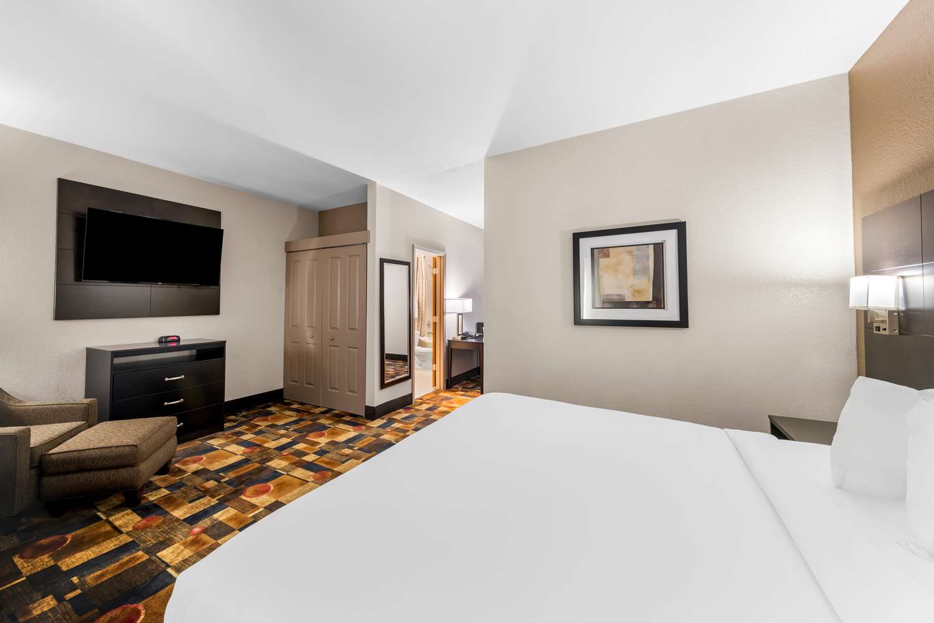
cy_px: 312
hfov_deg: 112.6
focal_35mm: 12
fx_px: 311
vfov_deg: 90.0
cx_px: 467
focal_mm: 12
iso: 320
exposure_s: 1/1.67
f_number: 8
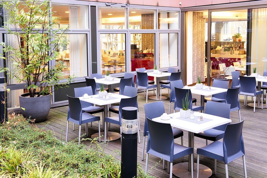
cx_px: 134
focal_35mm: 42
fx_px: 312
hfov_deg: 46.4
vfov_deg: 31.9
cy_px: 89
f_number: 8
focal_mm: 42
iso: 100
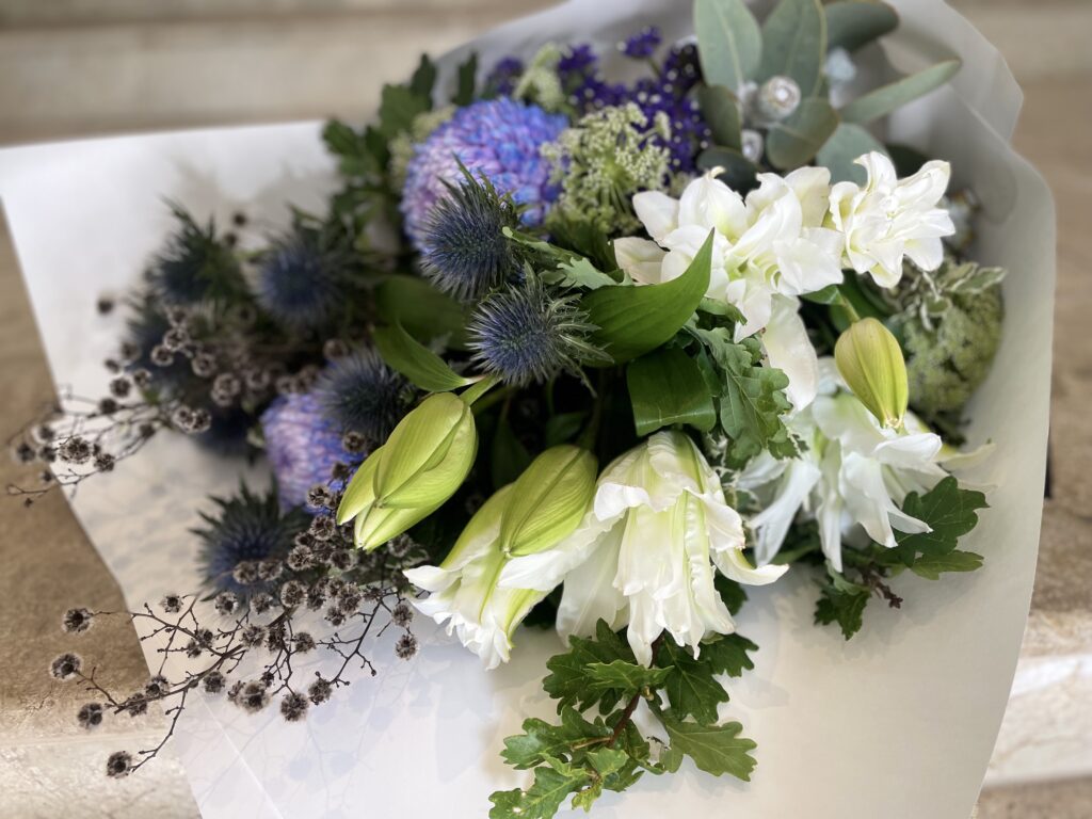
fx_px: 820
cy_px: 410
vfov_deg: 53.1
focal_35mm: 26
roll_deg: +2.5
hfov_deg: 67.3
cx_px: 546
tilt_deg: -31.2
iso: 80
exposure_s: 1/100
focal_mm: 4.2
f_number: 1.6
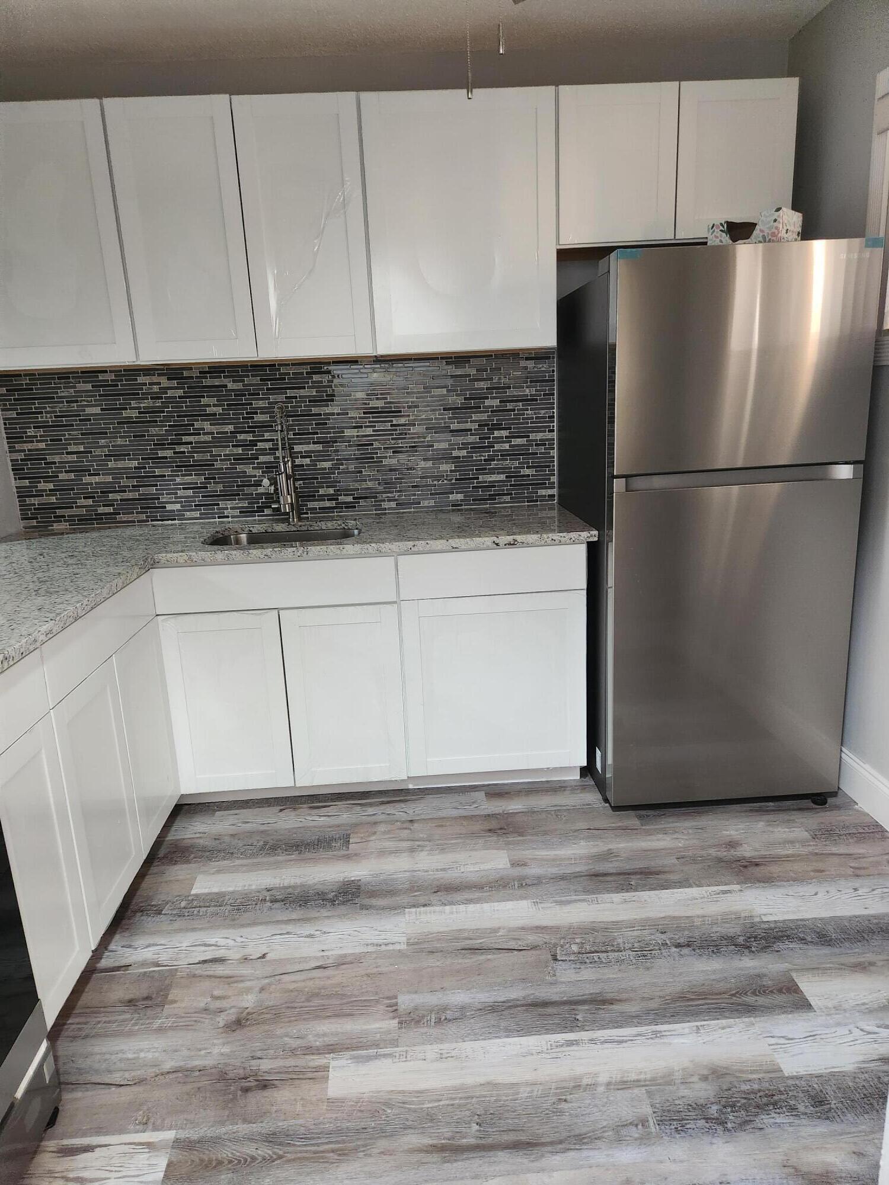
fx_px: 788
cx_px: 444
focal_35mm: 23
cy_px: 592
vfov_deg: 73.9
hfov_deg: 58.9
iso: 640
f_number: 1.8
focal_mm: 5.4
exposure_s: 1/60
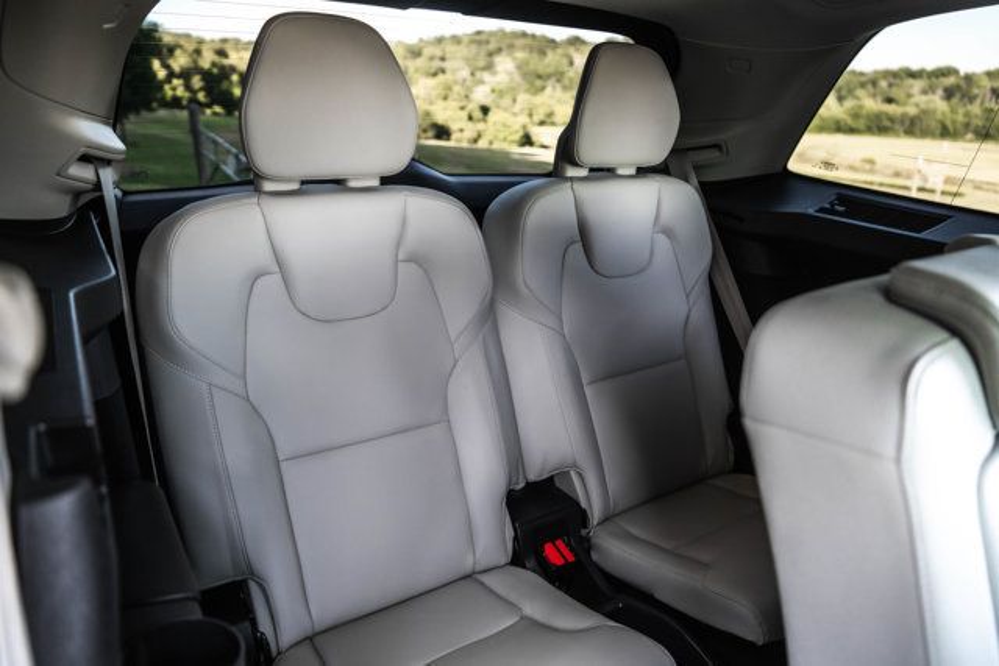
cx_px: 500
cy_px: 333
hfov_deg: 73.7
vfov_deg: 53.2
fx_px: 666
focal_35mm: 24
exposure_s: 1/200
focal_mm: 24
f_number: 2.8
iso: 1000
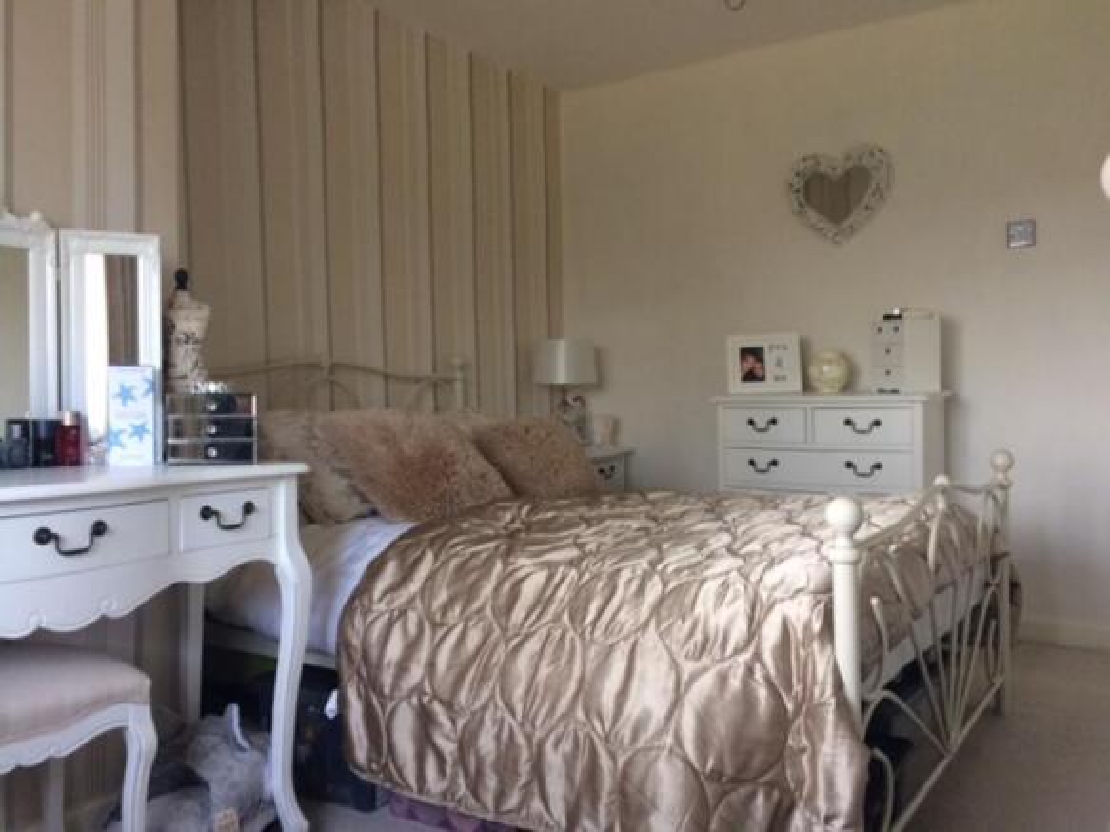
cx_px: 555
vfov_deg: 48.2
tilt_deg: -2.5
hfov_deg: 61.7
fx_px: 930
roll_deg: +1.5
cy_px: 416
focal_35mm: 29
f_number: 2.2
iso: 64
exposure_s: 1/33
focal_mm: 4.15
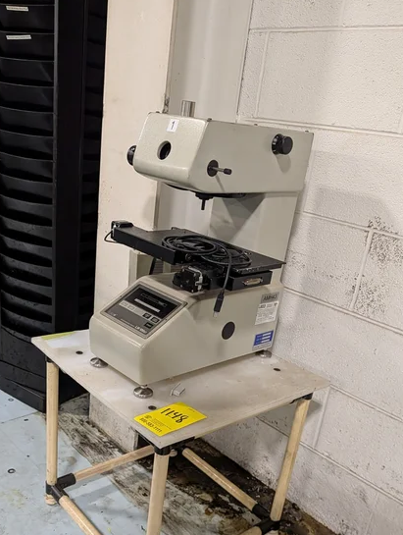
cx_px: 168
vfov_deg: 54.4
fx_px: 510
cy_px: 347
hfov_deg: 42.9
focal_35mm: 33
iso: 2050
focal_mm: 6.9
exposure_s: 1/170
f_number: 1.68
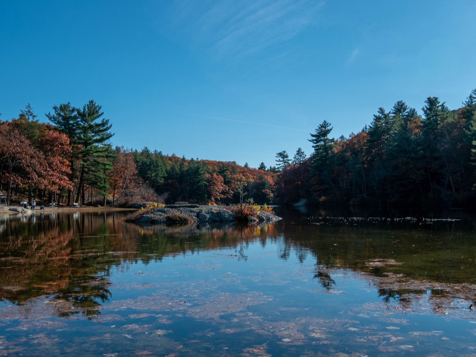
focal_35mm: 38
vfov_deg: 37.7
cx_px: 238
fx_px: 523
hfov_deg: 49.0
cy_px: 178
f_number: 3.8
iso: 200
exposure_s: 1/3200
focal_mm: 19
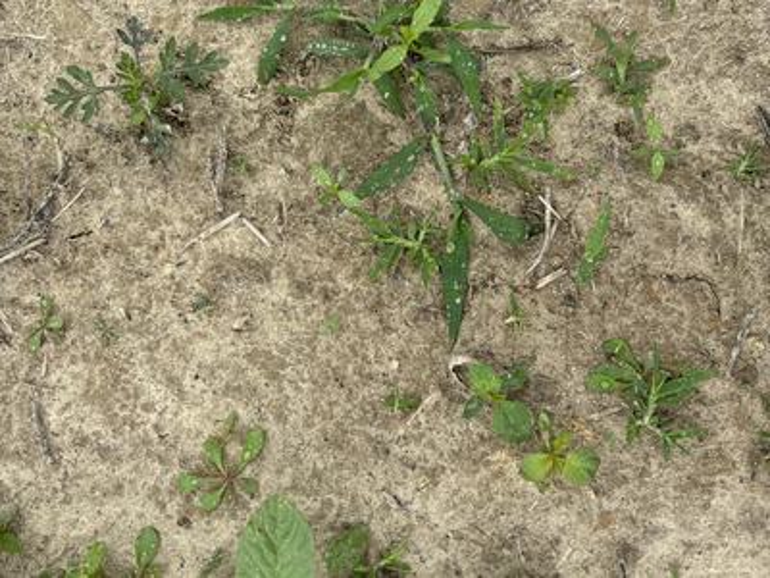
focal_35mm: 26
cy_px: 289
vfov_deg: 53.1
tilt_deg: -84.9
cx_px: 385
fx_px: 578
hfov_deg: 67.3
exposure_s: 1/1721
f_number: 1.6
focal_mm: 5.96
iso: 50
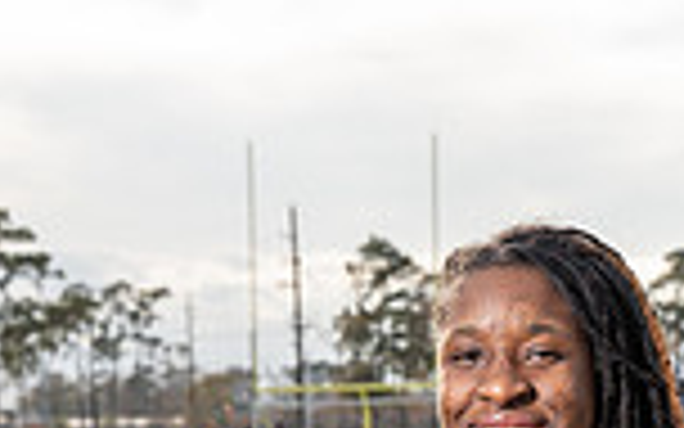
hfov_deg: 12.6
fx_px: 3094
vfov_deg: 7.5
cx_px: 490
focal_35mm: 166
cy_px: 969
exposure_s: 1/250
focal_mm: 55
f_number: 7.1
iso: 160
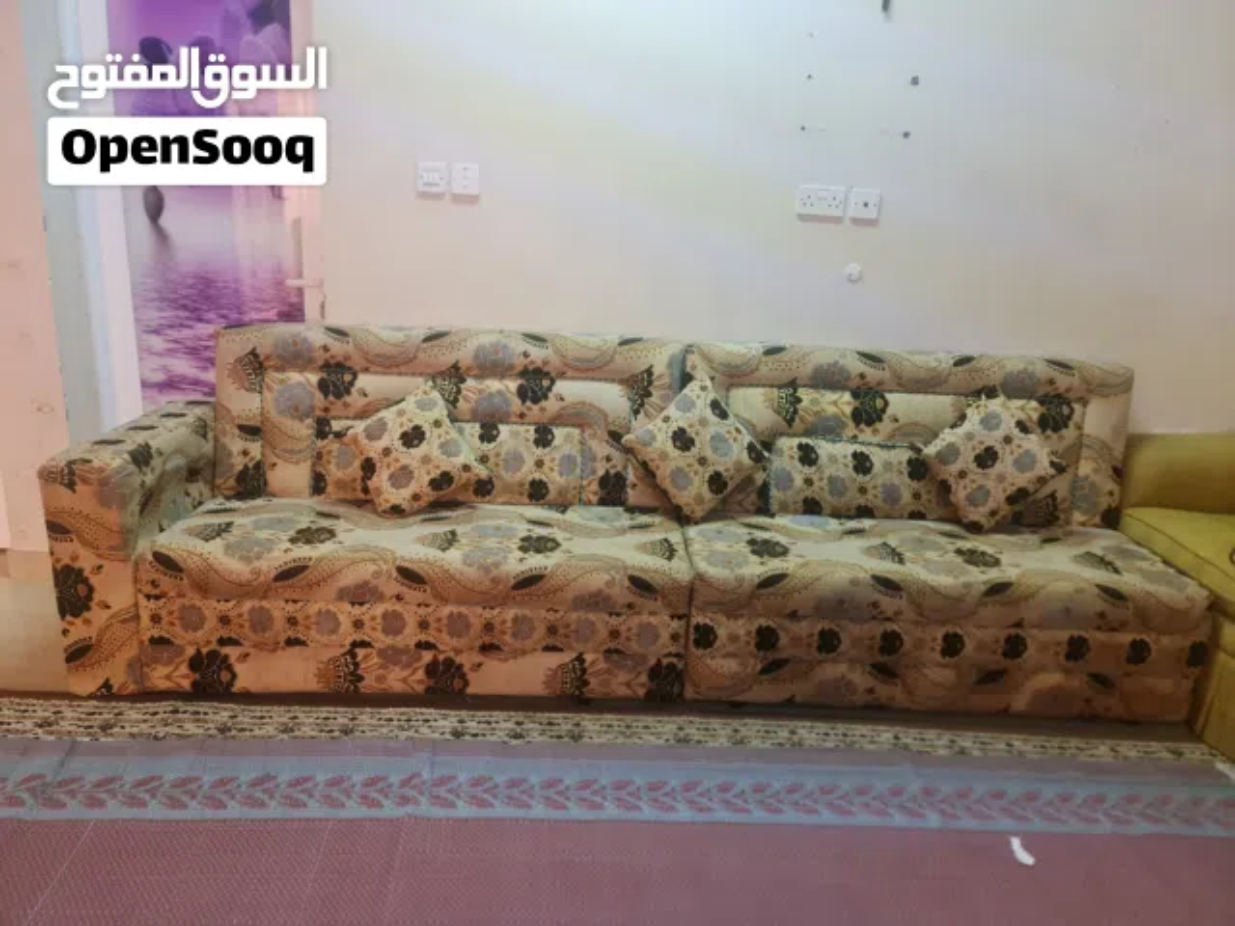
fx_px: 892
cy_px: 463
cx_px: 618
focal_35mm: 25
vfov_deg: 54.9
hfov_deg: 69.4
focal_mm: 7
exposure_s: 1/50
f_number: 1.8
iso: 500
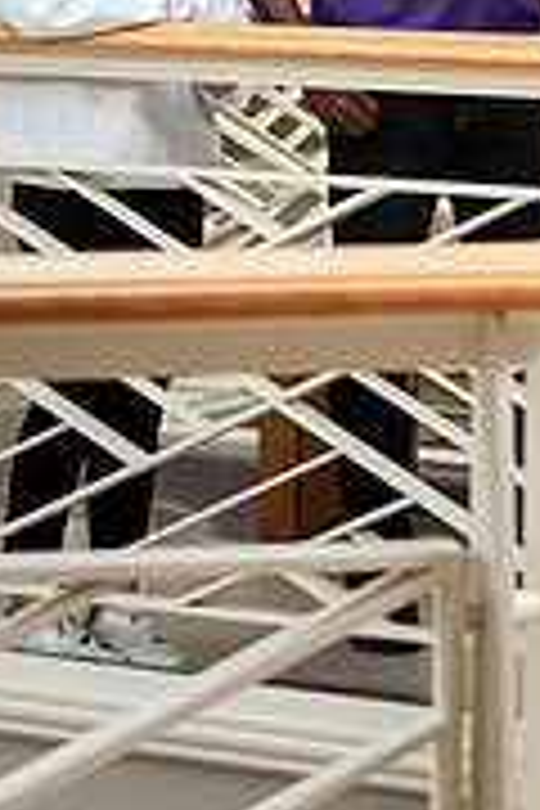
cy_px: 63
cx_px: 482
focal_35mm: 175
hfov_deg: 7.8
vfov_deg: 11.7
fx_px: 3937
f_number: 7.1
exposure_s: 1/200
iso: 1000
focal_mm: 70
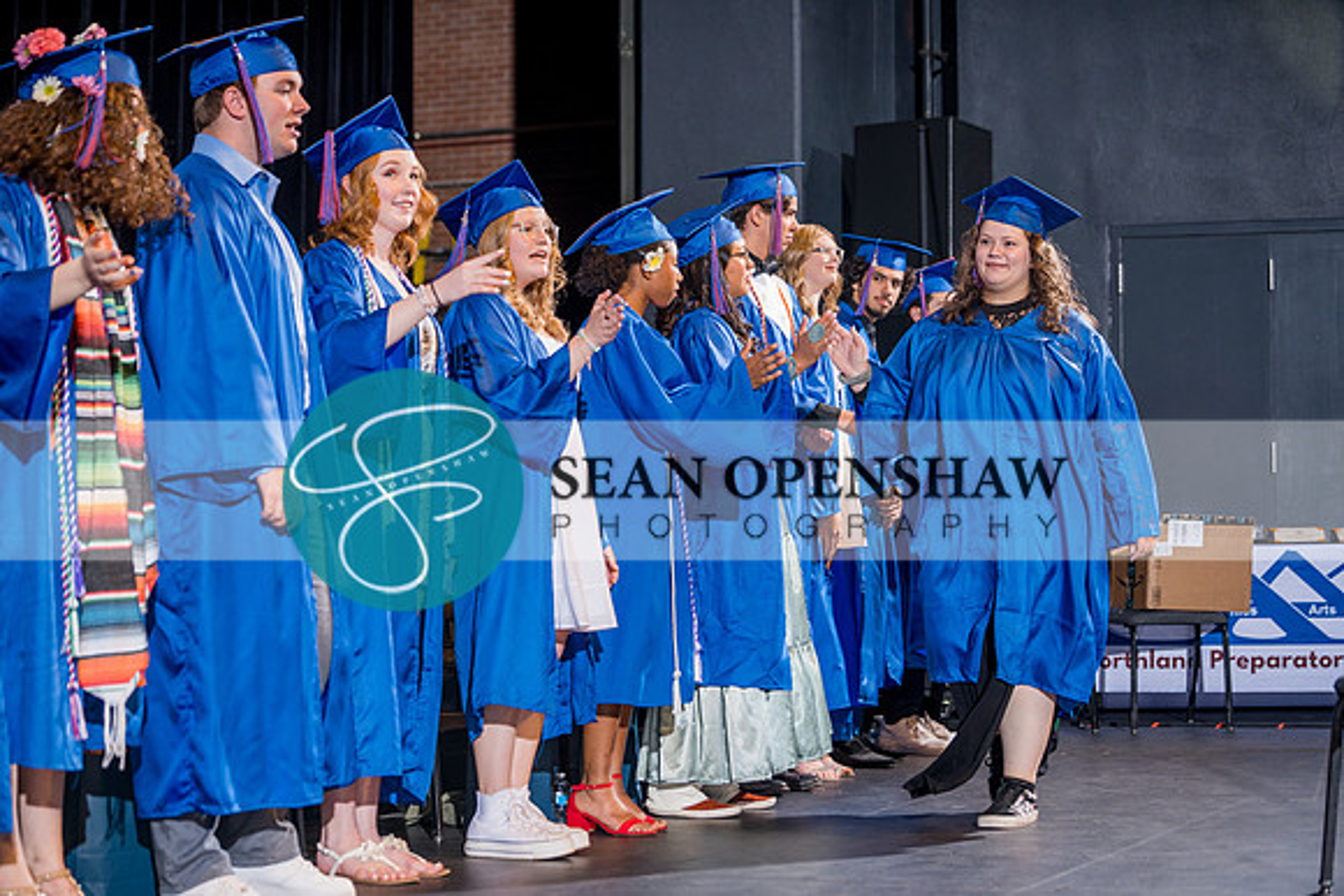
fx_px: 2614
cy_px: 448
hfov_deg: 28.8
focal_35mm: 70
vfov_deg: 19.5
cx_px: 672
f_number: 3.2
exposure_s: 1/160
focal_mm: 70
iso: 500
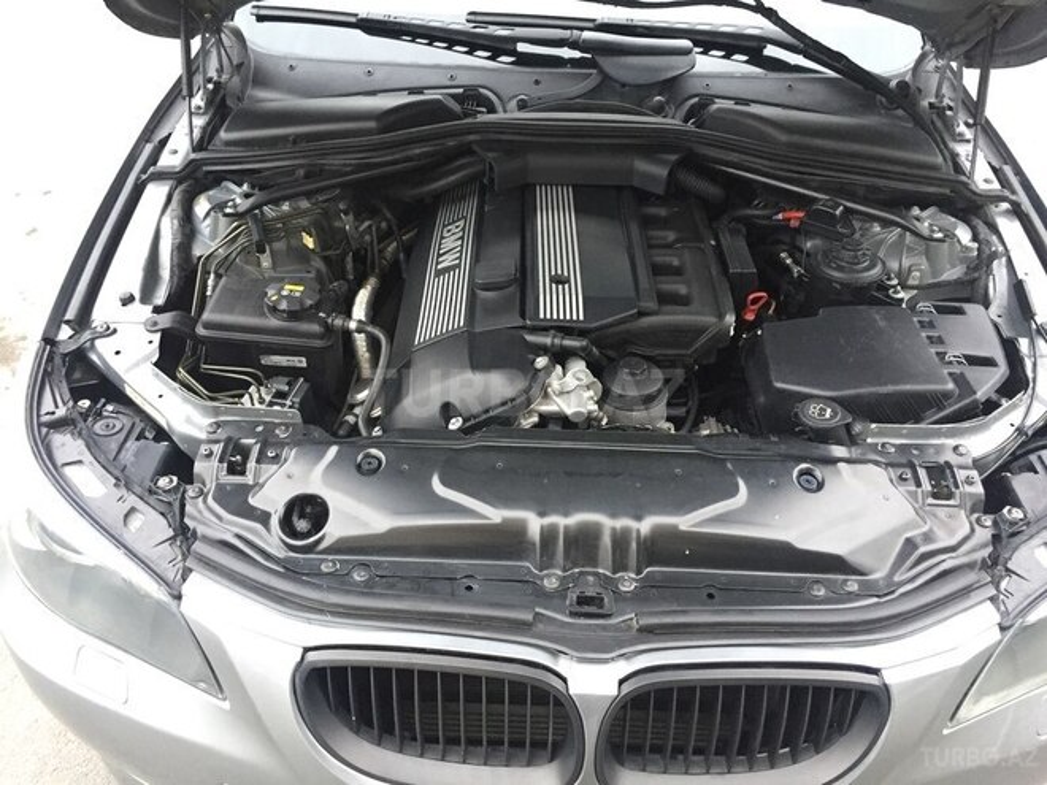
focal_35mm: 29
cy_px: 392
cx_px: 524
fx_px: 877
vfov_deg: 48.2
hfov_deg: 61.7
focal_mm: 4.15
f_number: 2.2
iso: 250
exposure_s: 1/33
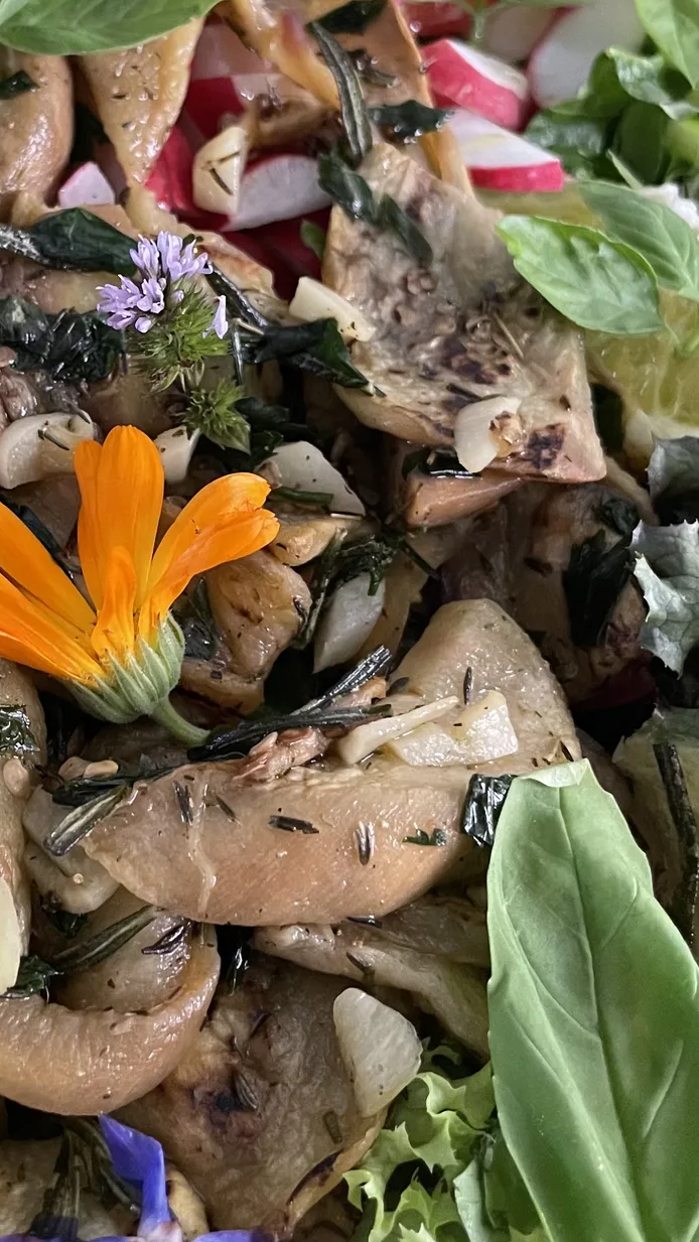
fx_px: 1614
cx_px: 105
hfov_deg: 23.9
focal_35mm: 49
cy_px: 401
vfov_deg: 41.5
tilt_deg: -47.4
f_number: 1.6
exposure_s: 1/60
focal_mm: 4.2
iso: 400
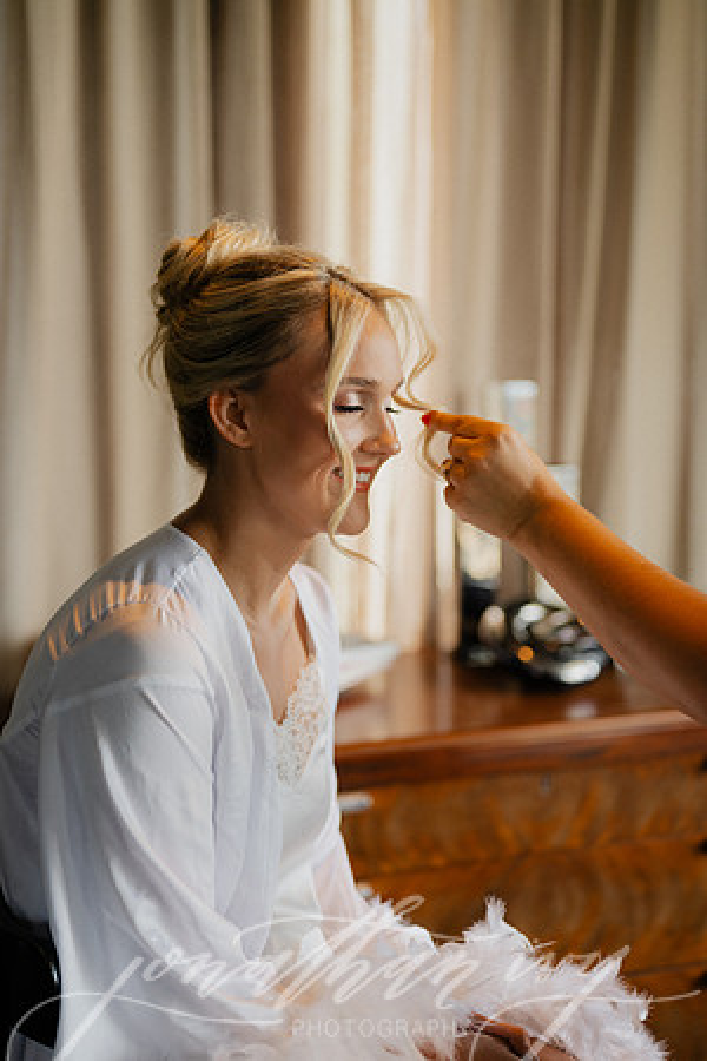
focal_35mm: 50
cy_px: 530
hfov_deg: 27.0
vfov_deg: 39.6
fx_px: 1473
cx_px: 354
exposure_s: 1/250
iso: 200
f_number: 2
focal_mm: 50
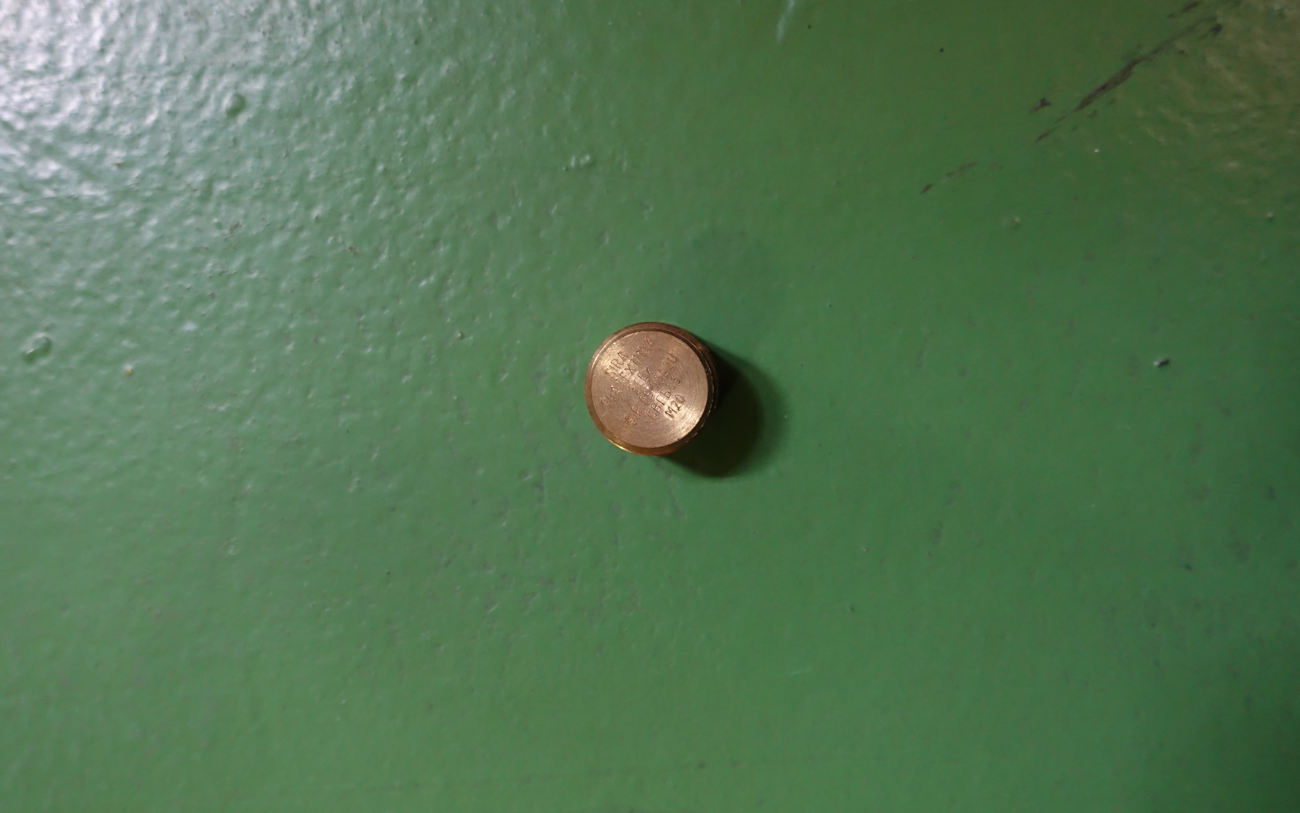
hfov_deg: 52.7
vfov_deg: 34.4
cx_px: 645
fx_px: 1311
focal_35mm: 37
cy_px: 392
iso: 800
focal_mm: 13.34
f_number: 2.8
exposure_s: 1/15
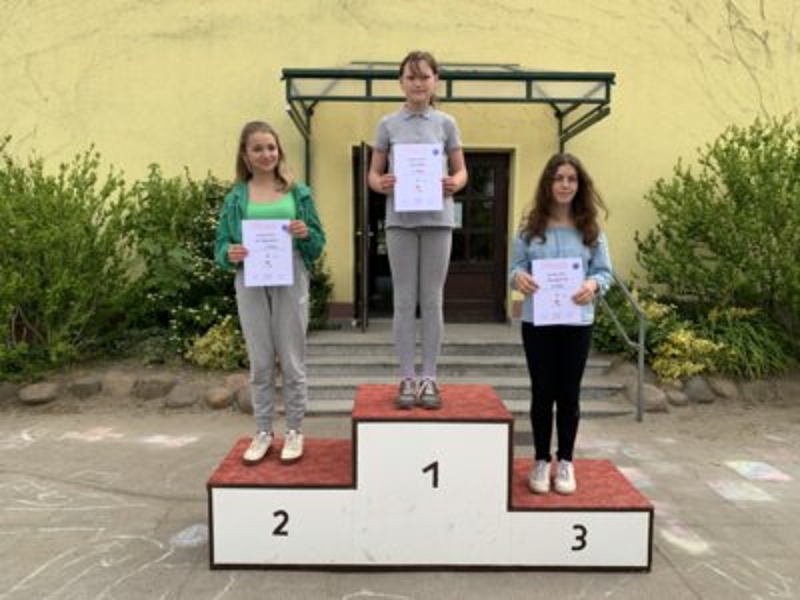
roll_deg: -1.0
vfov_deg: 53.1
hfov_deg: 67.3
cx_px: 400
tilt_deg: -3.0
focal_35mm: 26
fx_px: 601
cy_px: 300
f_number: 1.8
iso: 25
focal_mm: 4.25
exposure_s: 1/842
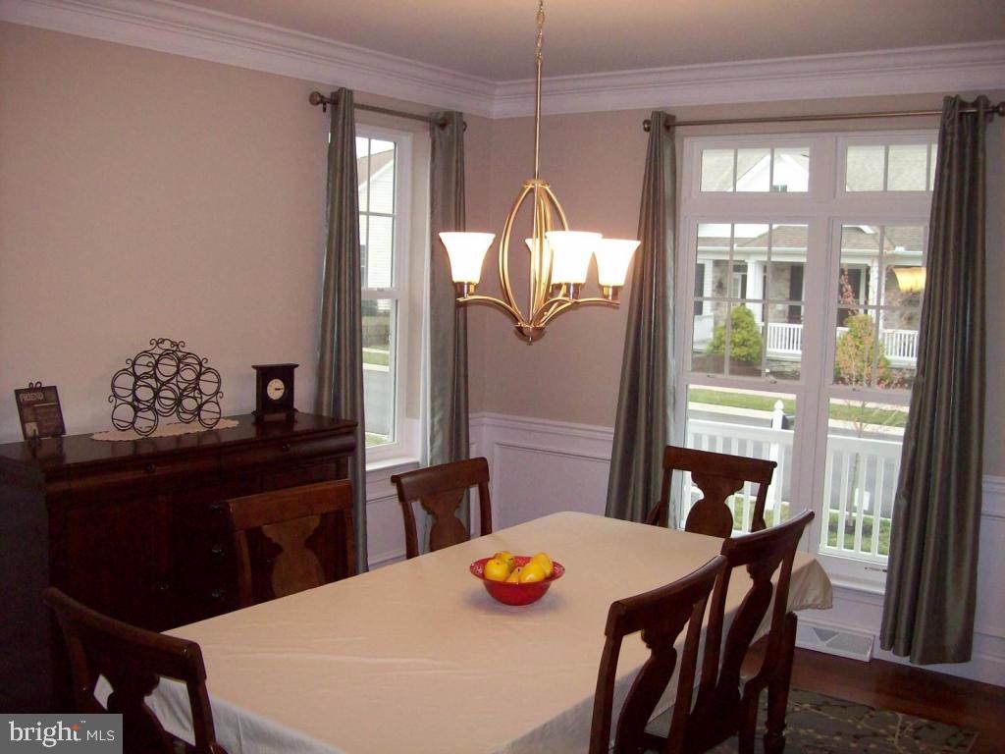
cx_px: 502
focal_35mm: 36
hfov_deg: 51.4
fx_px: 1045
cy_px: 377
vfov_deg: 39.7
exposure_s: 1/64
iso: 140
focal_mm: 6
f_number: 2.7
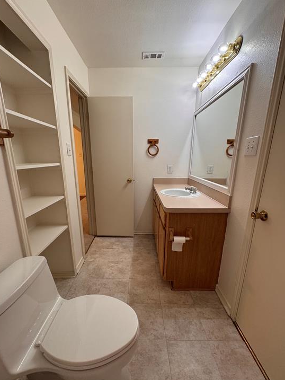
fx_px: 165
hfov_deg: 81.7
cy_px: 201
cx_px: 138
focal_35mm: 15
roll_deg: +0.2
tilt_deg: -16.1
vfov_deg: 98.1
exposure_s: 1/120
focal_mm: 2.22
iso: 200
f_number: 2.2
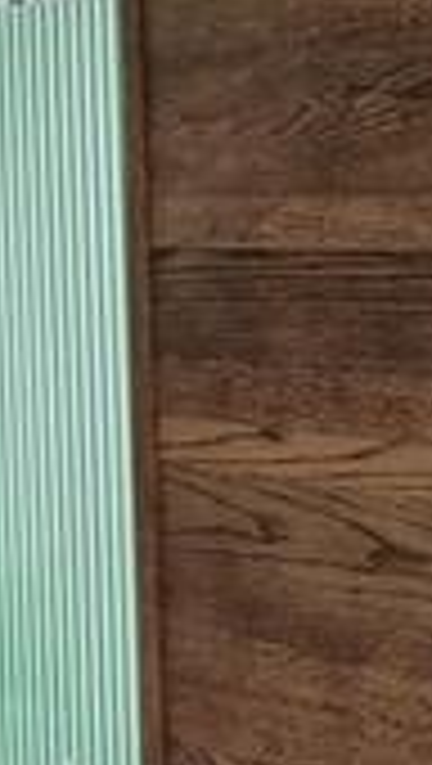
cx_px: 504
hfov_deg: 9.0
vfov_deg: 16.1
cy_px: 549
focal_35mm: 133
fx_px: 2700
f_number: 1.8
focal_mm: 4.7
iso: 958
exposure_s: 1/30
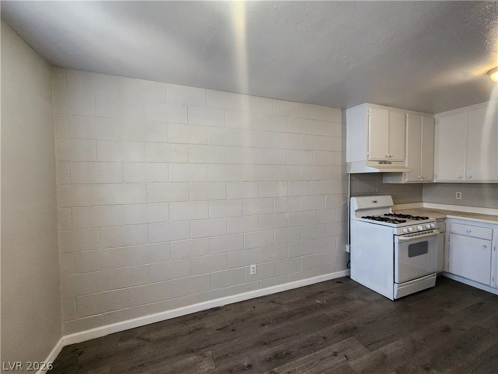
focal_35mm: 13
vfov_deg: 89.9
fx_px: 187
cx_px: 249
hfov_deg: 106.2
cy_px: 187
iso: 400
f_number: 2.2
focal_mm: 2.2
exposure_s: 1/60
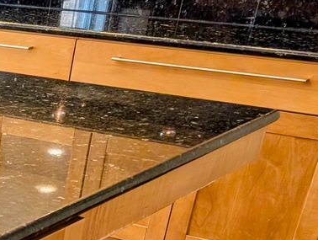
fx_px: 838
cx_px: -234
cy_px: 387
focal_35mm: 91
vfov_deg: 14.8
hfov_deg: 17.8
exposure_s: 1/186
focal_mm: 6.9
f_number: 1.68
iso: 24
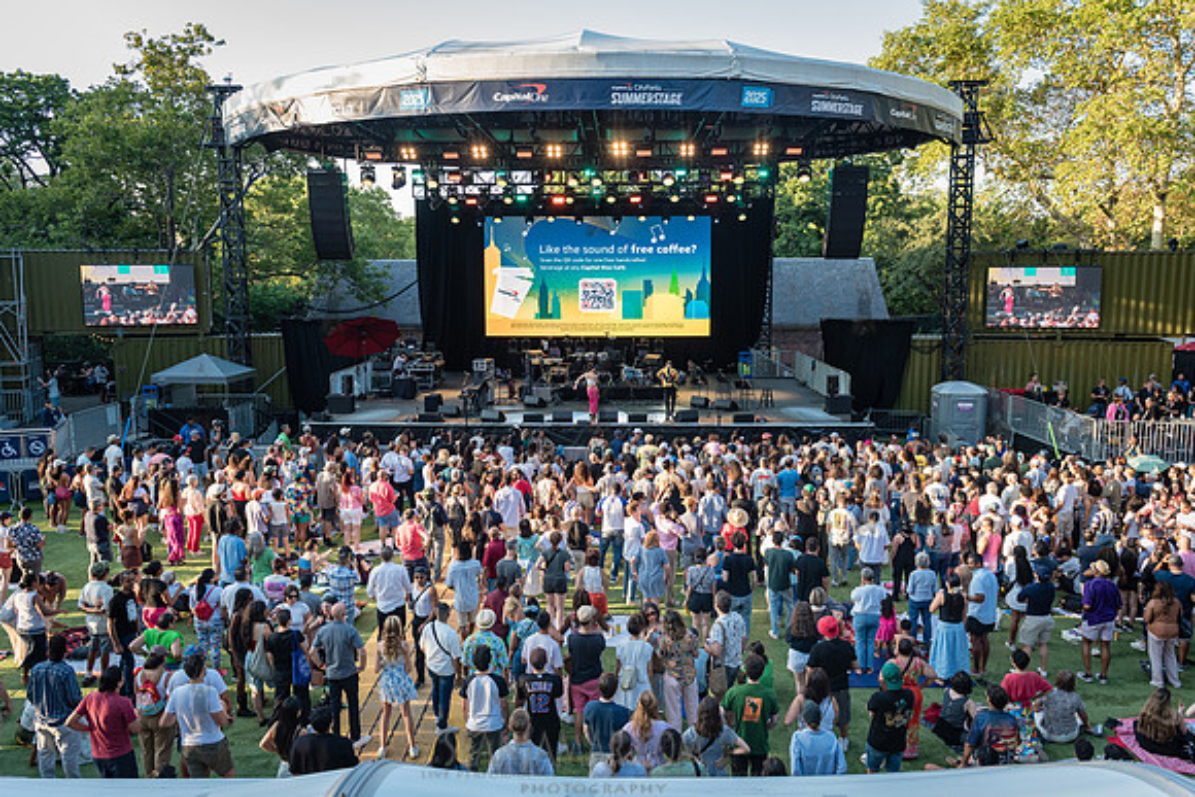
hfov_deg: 64.2
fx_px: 953
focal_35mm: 29
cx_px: 598
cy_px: 398
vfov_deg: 45.4
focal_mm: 28
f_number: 4
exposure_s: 1/250
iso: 500
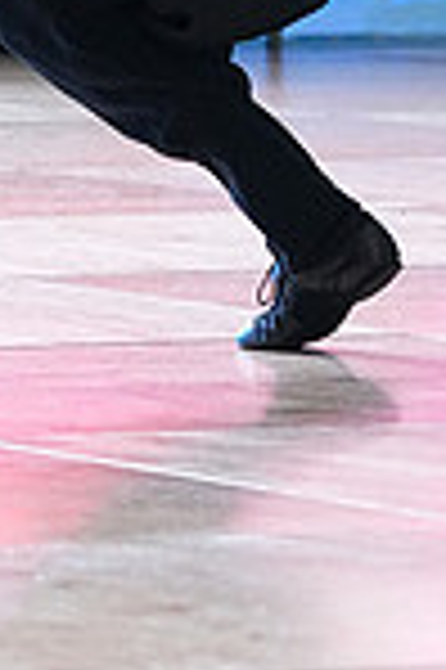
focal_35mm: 526
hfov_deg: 2.6
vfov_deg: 3.9
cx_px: -340
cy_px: -310
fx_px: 9797
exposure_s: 1/400
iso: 2500
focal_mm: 135
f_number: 4
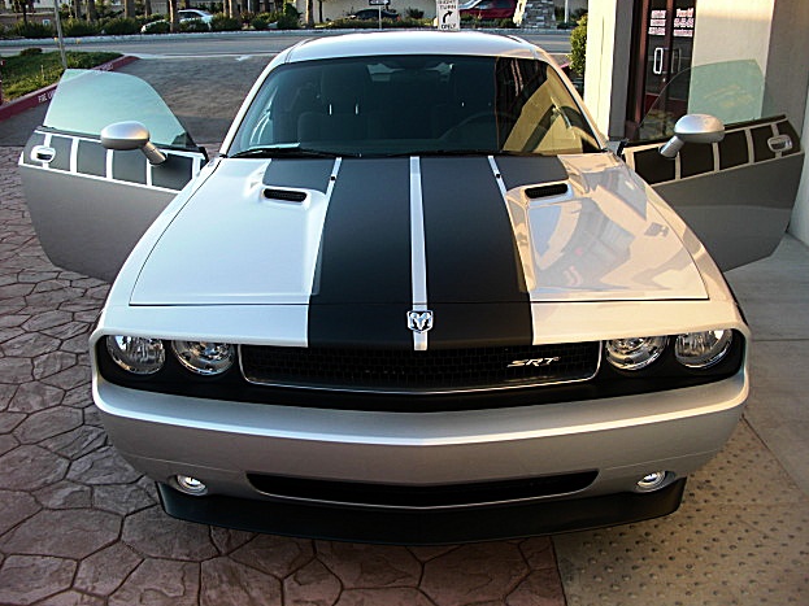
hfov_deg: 50.1
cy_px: 304
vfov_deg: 38.7
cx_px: 405
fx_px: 865
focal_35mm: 37
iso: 50
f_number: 2.8
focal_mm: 6.3
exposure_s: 1/125
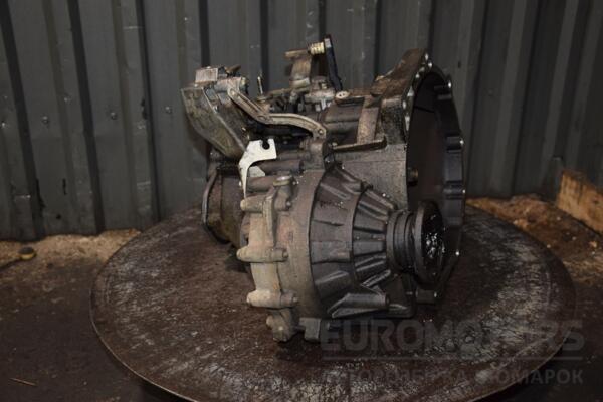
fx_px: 754
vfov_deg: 29.9
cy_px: 201
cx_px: 302
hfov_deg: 43.6
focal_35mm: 45
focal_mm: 30
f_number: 5
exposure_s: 1/60
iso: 800
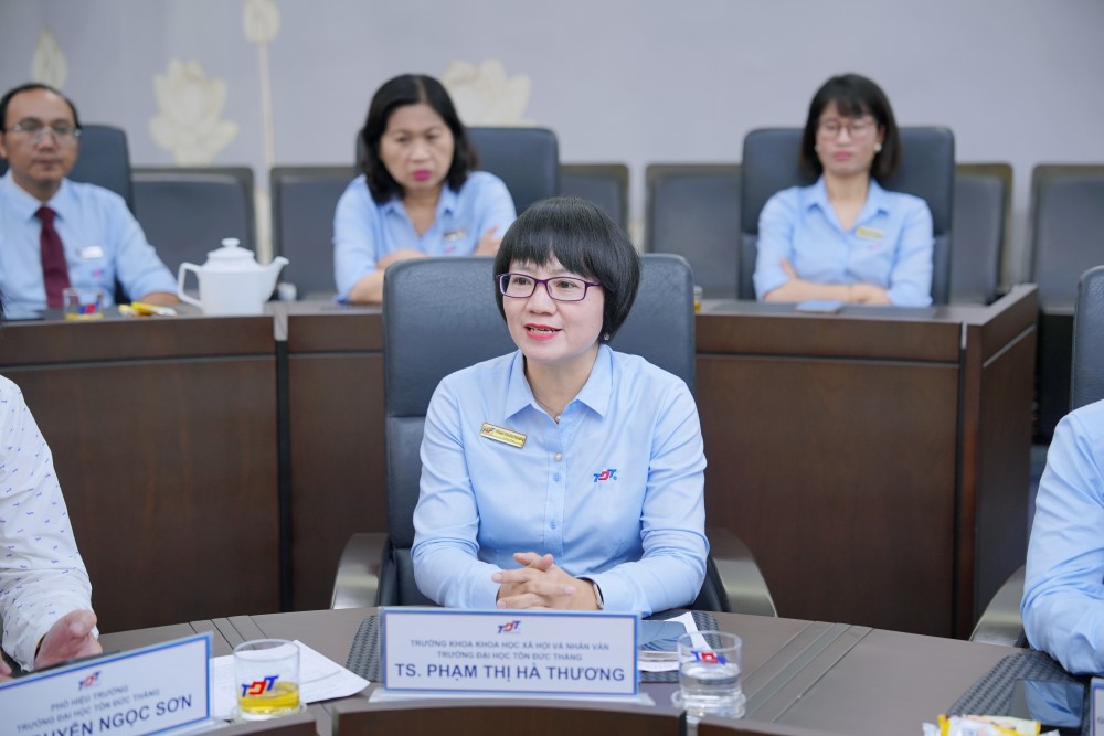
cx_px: 552
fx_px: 2147
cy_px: 368
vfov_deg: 19.5
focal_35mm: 70
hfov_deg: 28.8
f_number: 2.8
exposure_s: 1/100
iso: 320
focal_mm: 70
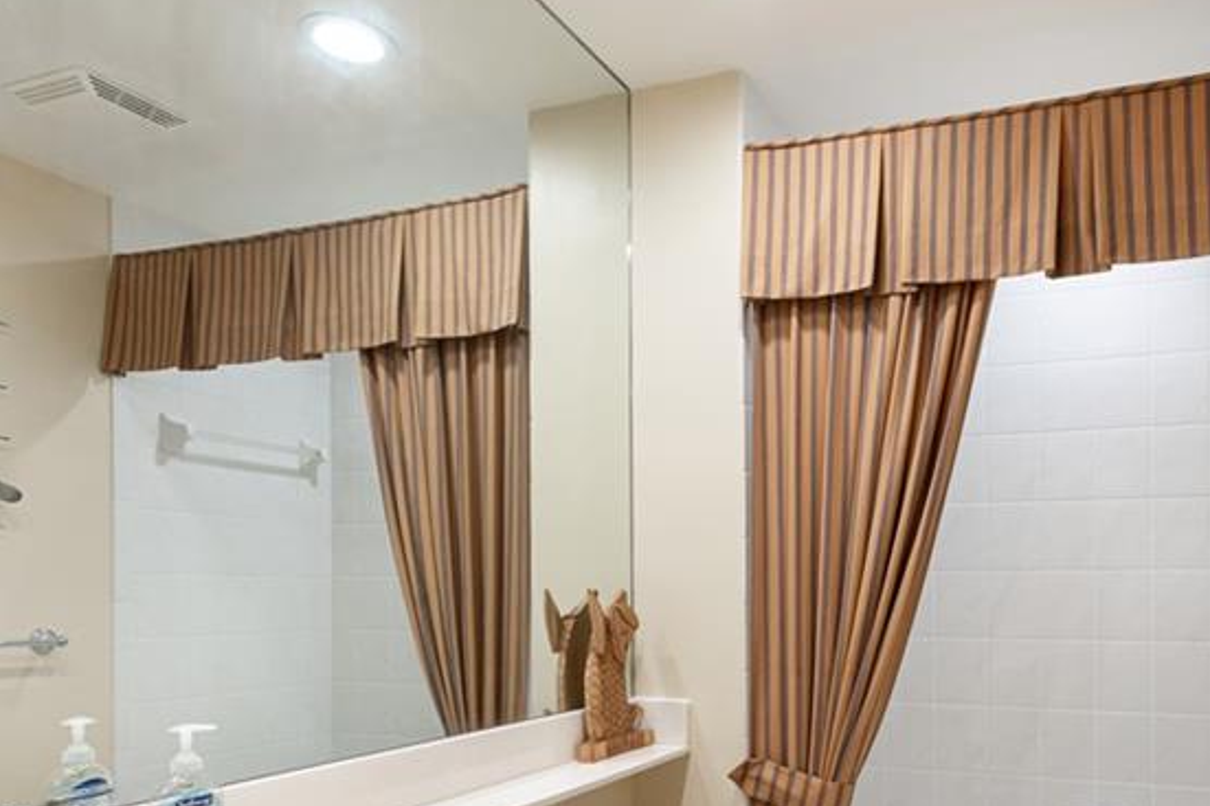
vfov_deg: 46.7
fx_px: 874
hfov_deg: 67.5
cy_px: 651
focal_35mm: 26
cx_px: 806
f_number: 11
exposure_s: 1/13
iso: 200
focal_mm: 14
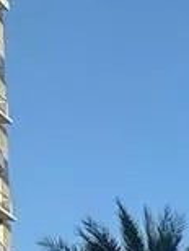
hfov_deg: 10.3
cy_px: 702
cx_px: 546
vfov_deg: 11.9
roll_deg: -0.8
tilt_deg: -3.8
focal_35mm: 109
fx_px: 791
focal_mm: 2.22
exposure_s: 1/853
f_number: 2.2
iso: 50
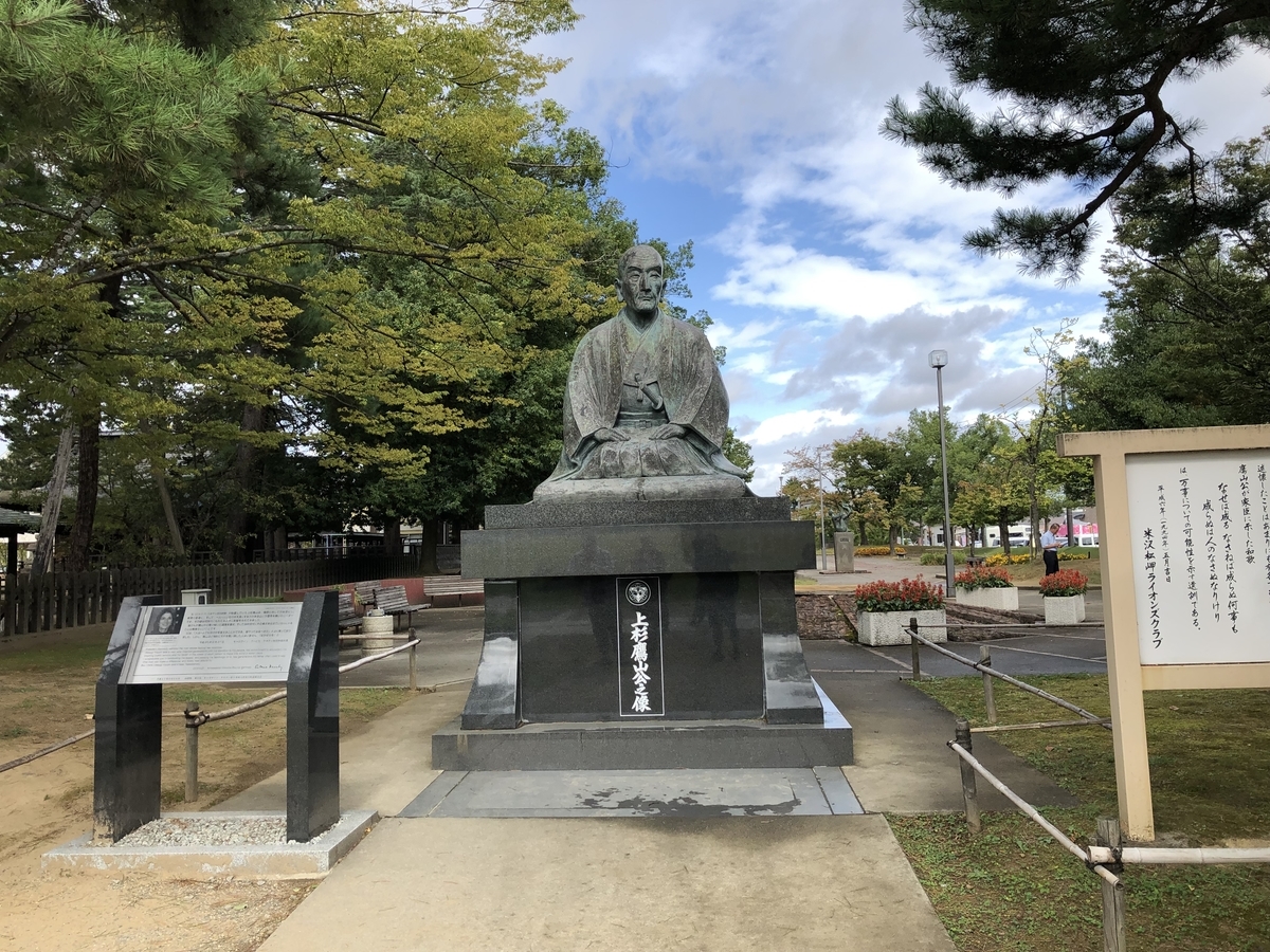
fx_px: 1027
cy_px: 476
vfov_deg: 49.7
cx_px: 635
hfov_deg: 63.4
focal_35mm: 28
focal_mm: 3.99
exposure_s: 1/1130
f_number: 1.8
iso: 20
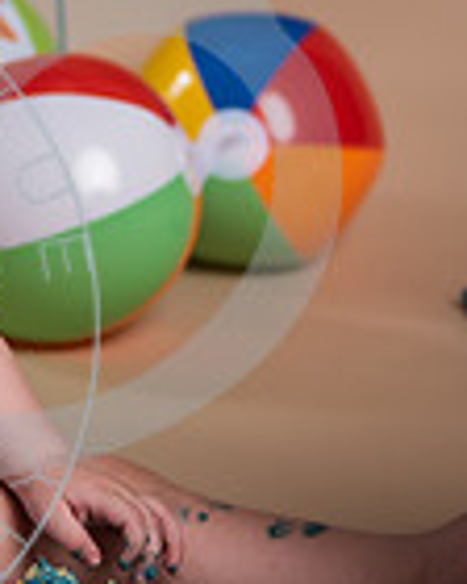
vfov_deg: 13.1
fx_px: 2505
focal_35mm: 145
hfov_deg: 10.5
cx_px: -100
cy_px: 8
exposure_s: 1/125
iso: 125
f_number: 2.8
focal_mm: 48
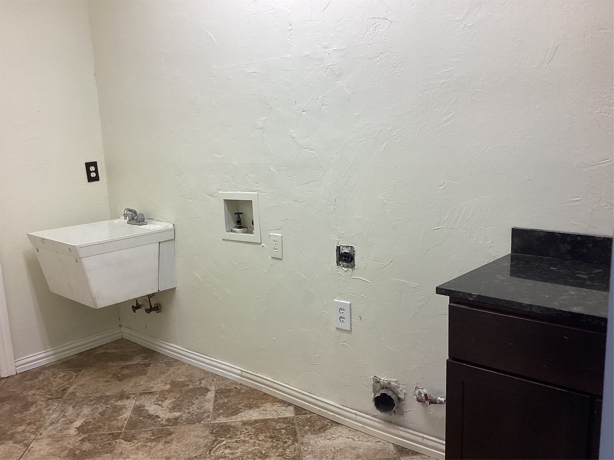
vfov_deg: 45.4
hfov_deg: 58.4
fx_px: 550
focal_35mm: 31
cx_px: 307
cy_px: 230
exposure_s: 1/60
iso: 125
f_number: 2.4
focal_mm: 3.3
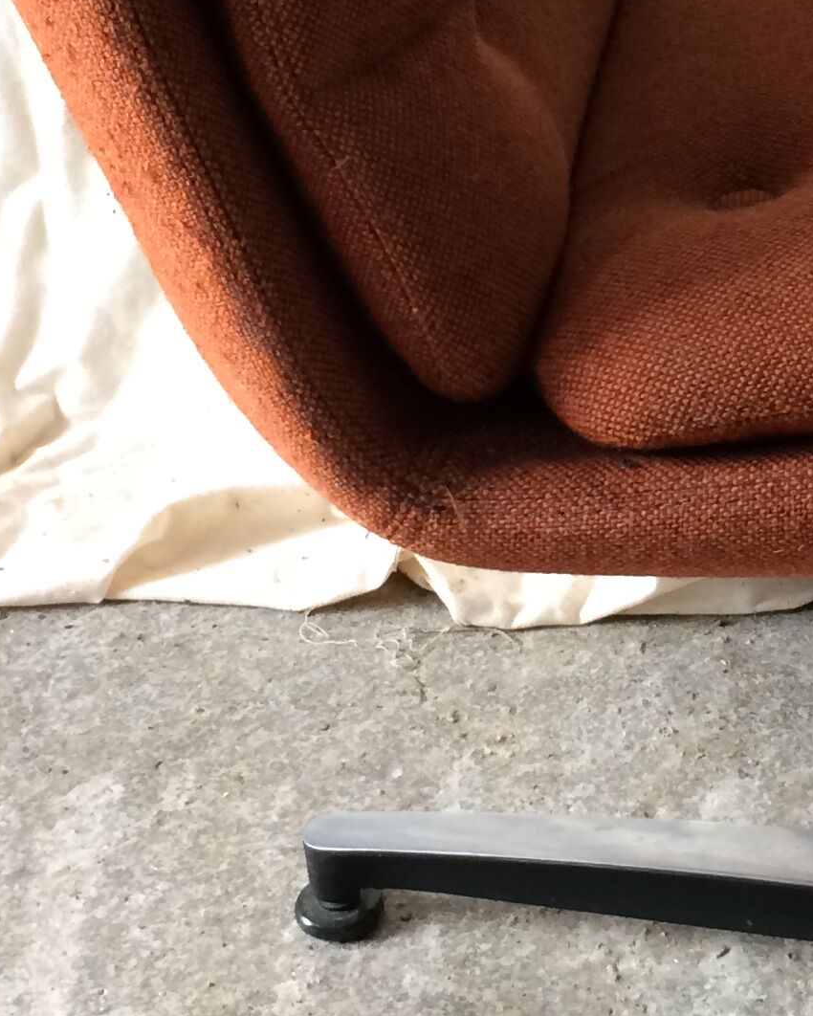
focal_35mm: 87
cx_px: 809
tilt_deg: -31.3
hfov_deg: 17.3
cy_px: 298
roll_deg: -0.9
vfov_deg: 21.8
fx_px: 2616
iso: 100
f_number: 2.2
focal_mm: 4.15
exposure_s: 1/33
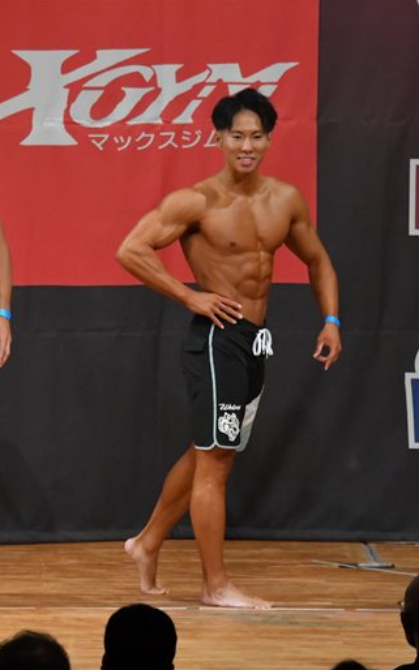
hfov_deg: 3.3
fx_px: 7166
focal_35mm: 392
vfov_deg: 5.4
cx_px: -31
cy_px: 335
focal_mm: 170
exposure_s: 1/400
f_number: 5.6
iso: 6400
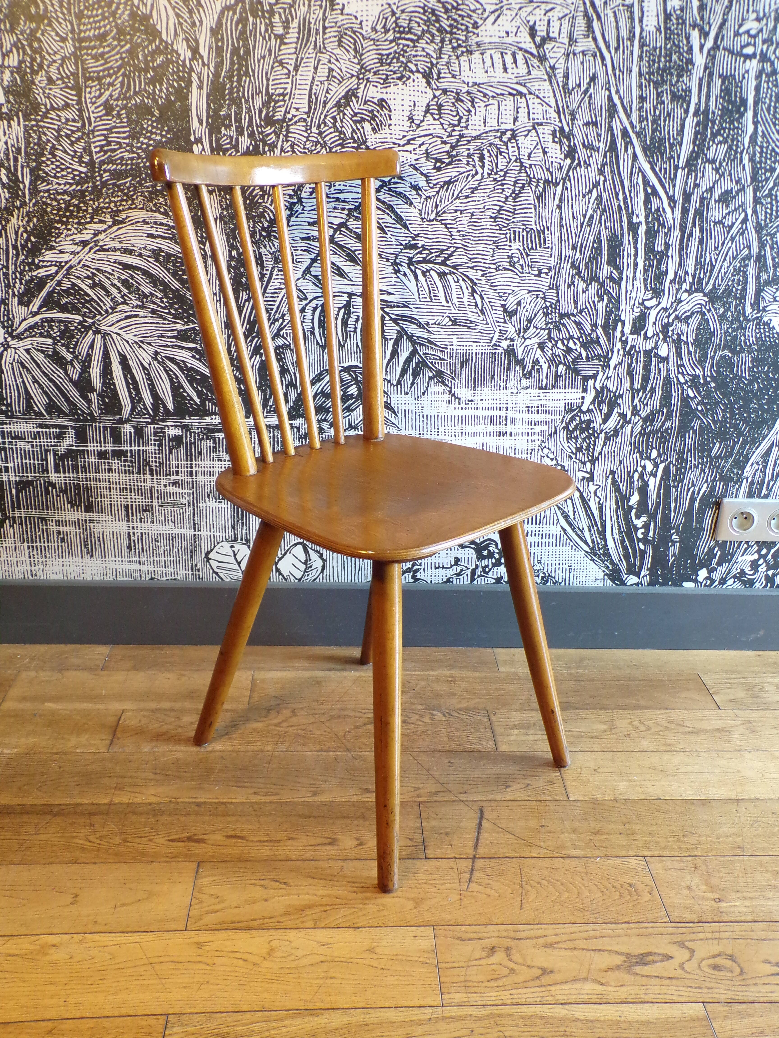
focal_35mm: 32
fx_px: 960
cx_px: 390
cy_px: 519
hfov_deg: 44.2
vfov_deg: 56.8
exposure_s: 1/17
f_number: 3.2
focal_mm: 5.8
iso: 275
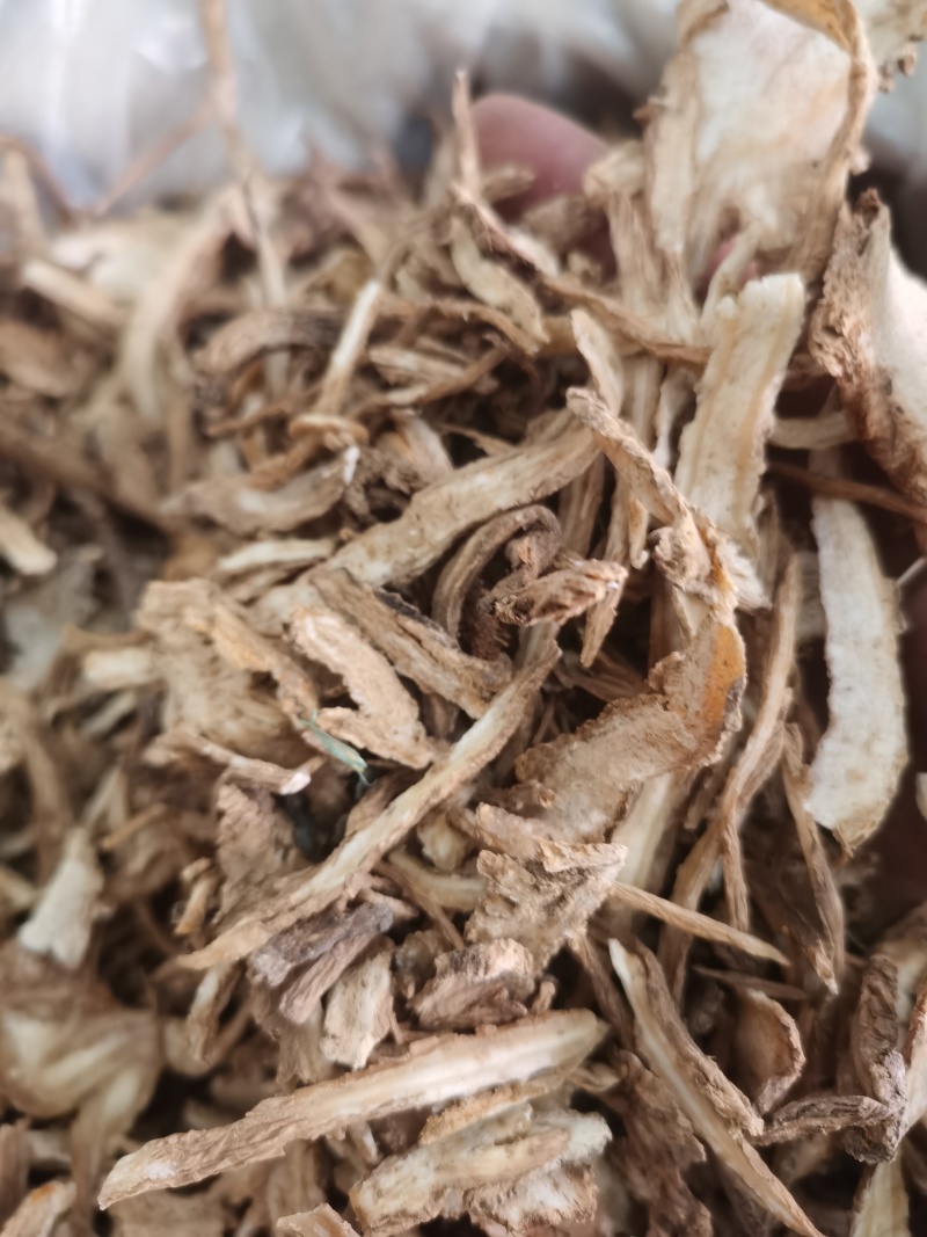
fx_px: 964
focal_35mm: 27
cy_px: 618
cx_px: 464
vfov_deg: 65.3
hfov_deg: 51.3
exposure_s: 1/25.7
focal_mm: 5.58
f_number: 1.8
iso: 400
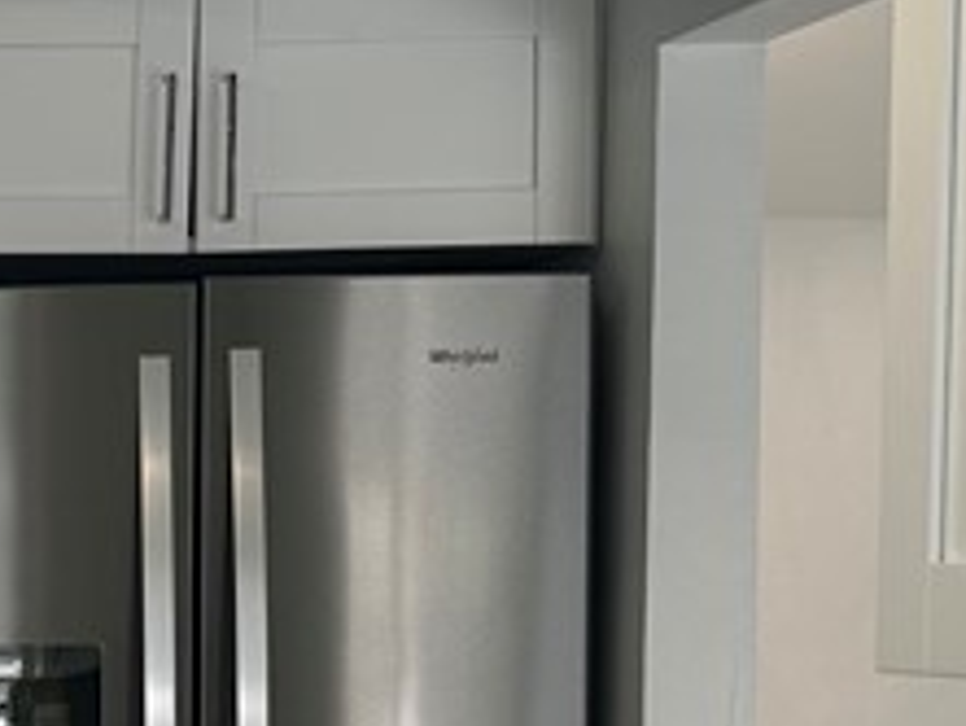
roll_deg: -0.1
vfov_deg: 13.1
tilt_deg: -2.5
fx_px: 3099
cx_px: -629
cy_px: 761
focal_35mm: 111
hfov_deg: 15.8
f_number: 1.78
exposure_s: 1/120
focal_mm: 6.86
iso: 64
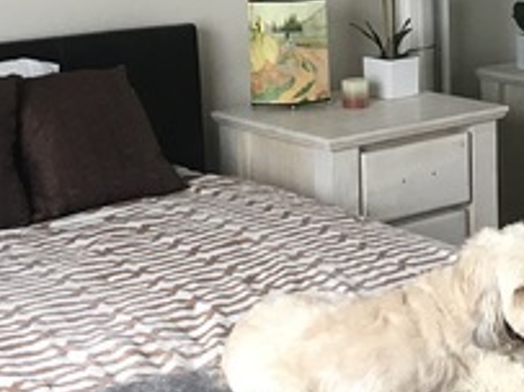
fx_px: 1392
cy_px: 64
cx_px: 479
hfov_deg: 20.8
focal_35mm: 92
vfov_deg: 15.9
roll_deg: +1.5
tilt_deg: -9.2
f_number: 1.8
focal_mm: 3.99
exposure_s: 1/30
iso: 25
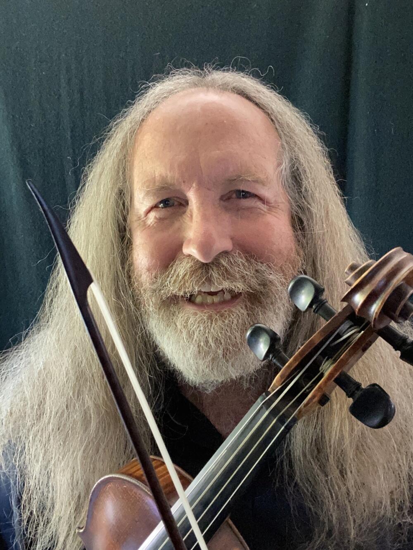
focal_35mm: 30
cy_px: 275
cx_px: 206
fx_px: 477
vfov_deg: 60.0
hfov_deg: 46.8
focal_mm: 2.71
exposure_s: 1/30
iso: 640
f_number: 2.2
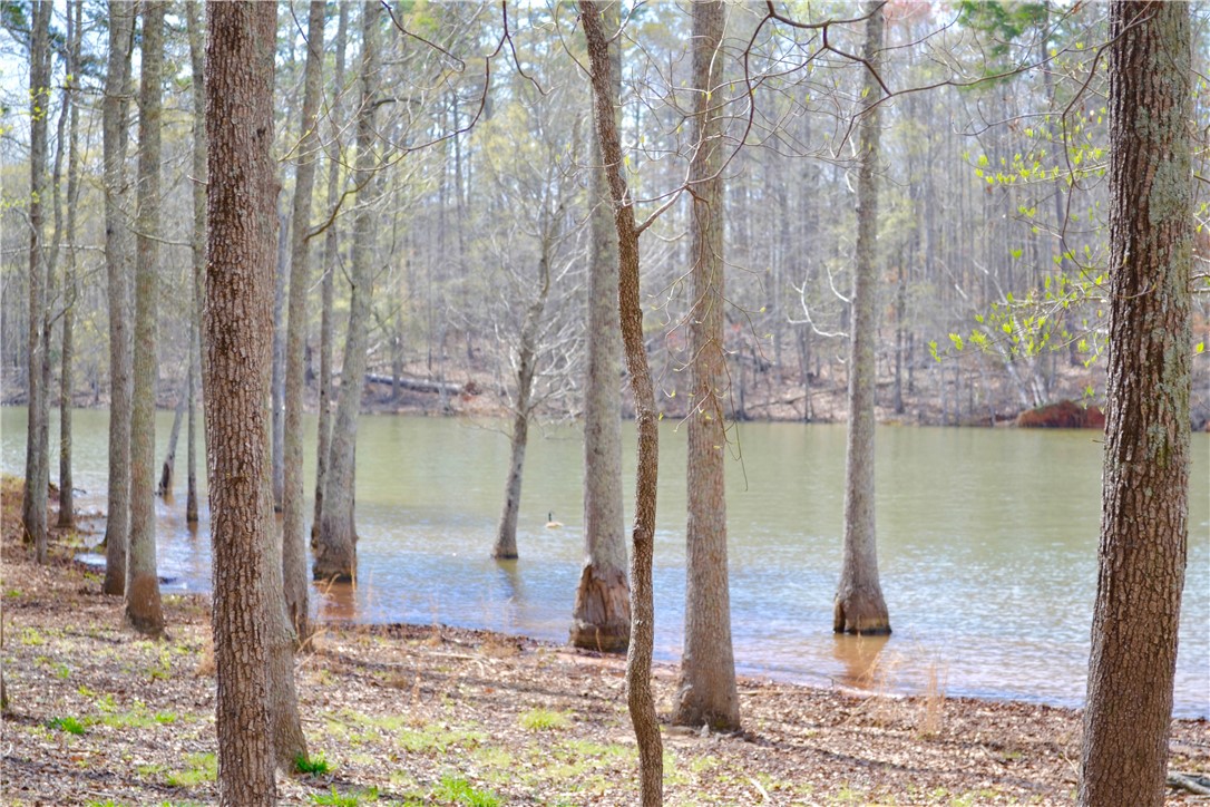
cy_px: 404
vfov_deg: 16.6
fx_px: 2773
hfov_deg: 24.6
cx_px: 605
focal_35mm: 82
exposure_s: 1/160
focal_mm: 55
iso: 100
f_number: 6.3
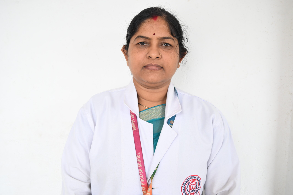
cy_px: 98
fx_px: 293
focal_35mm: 36
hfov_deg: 53.1
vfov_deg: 36.9
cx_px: 146
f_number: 3.8
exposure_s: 1/60
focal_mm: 24
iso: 450
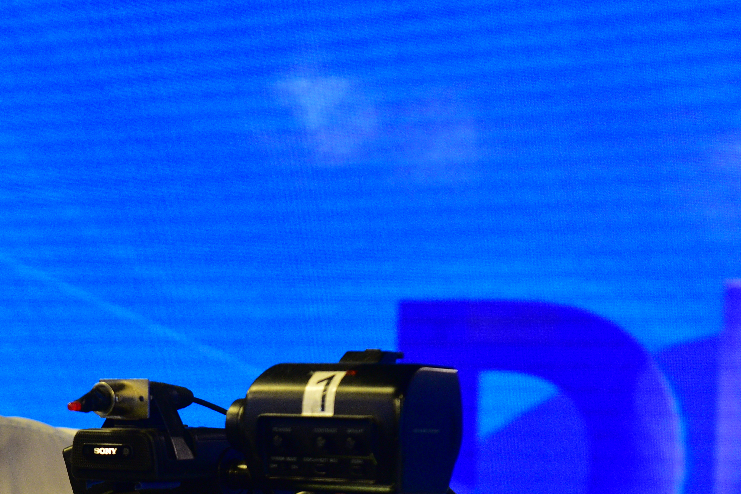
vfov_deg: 14.9
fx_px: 1873
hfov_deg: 22.0
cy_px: 433
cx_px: 130
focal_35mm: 91
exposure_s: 1/125
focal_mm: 48
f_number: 3.5
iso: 400
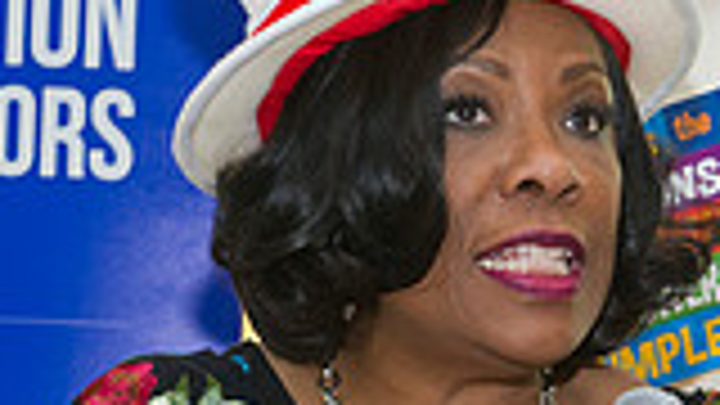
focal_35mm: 236
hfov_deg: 9.0
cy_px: 612
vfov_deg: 5.1
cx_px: 832
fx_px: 4506
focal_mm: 62
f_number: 5.6
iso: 1250
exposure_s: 1/250
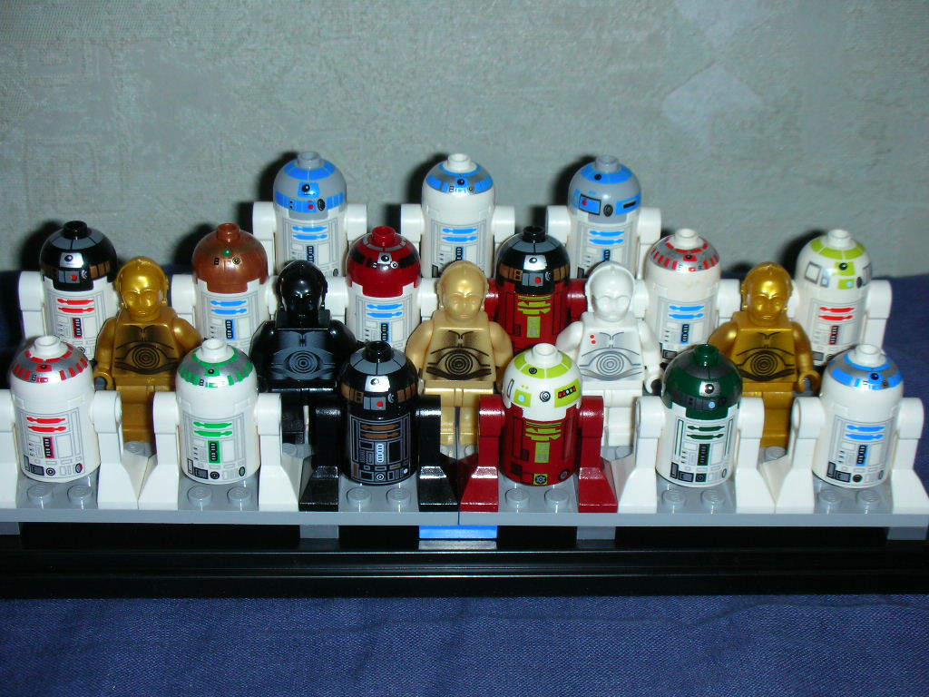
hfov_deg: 31.7
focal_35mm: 61
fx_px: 1637
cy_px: 348
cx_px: 464
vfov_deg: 24.0
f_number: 4
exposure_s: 1/120
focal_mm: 10.1
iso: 50
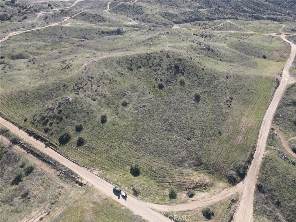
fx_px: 205
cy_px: 111
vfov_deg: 56.8
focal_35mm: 24
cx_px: 148
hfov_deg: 71.6
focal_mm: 4.5
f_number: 2.8
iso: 100
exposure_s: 1/320
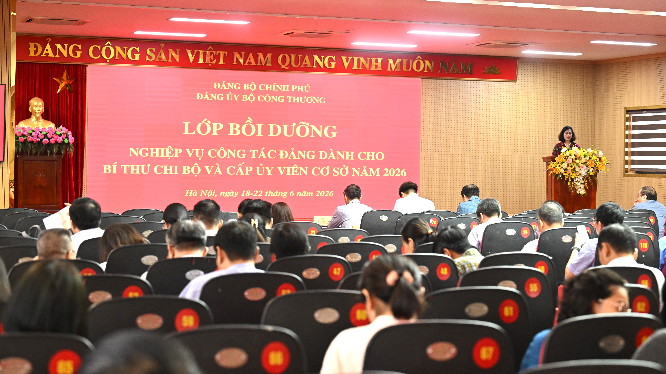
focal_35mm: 74
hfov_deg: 28.6
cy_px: 156
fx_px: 1307
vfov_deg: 16.3
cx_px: 332
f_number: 3.5
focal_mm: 70
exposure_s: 1/200
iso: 2000
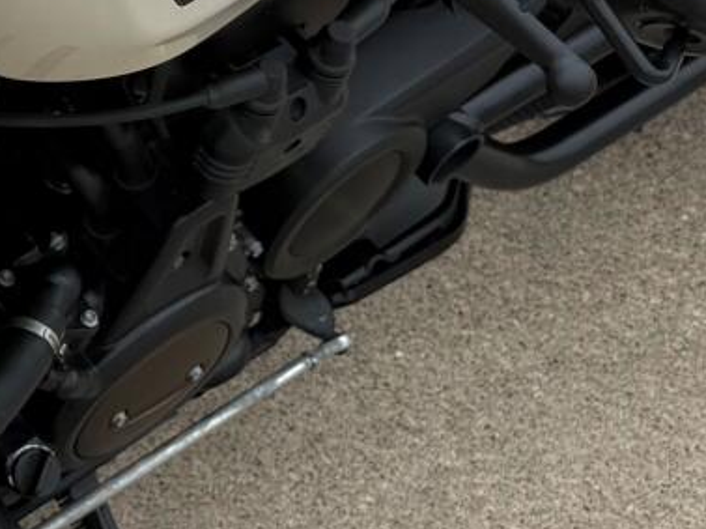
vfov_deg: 11.6
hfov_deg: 14.9
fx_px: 2589
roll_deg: -2.8
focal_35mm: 127
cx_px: -174
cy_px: 26
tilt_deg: -36.3
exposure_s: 1/1314
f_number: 1.78
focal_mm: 6.76
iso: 80
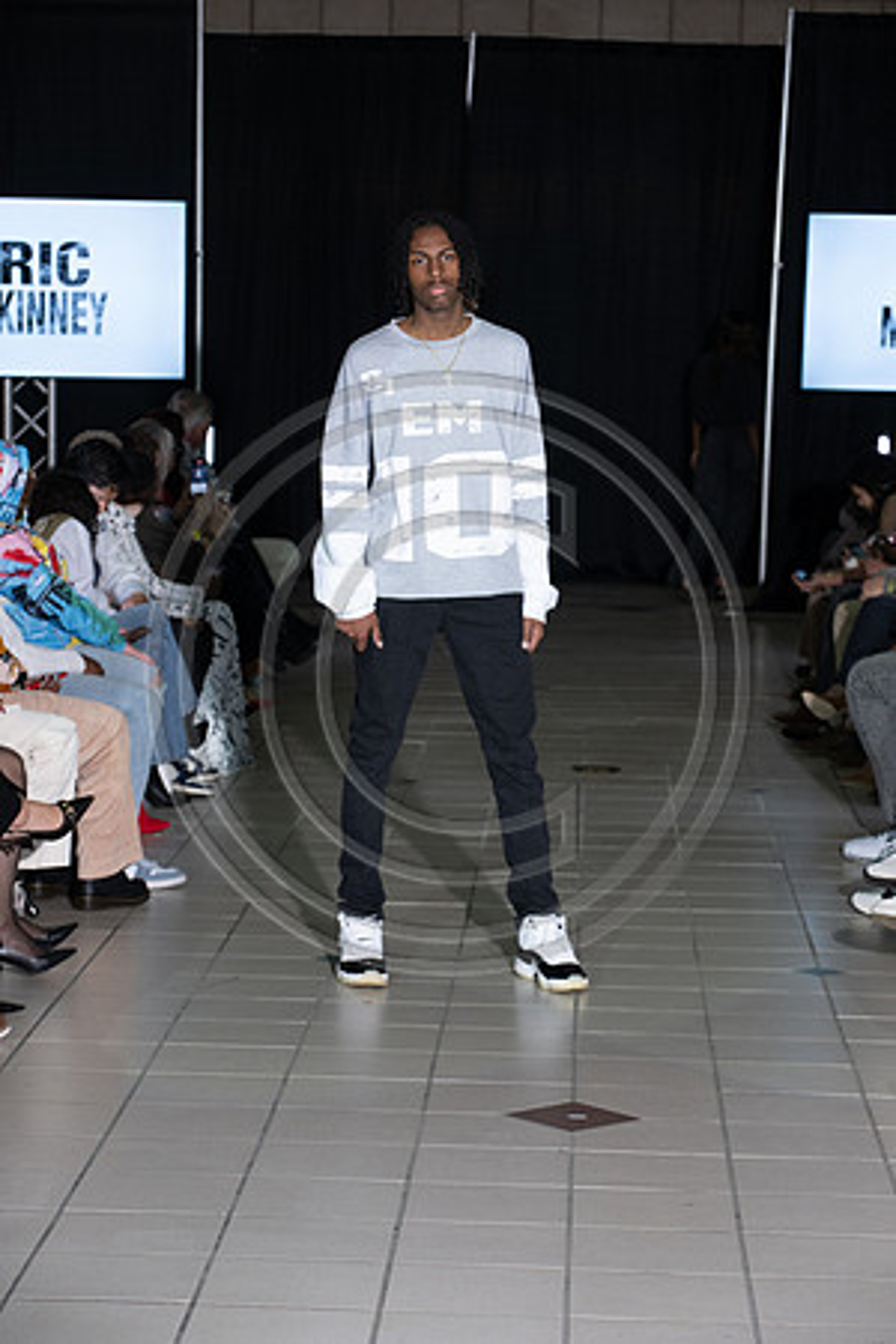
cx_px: 448
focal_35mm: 100
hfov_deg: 13.7
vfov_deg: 20.4
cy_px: 672
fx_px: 3733
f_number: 5.6
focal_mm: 100
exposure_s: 1/160
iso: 1250
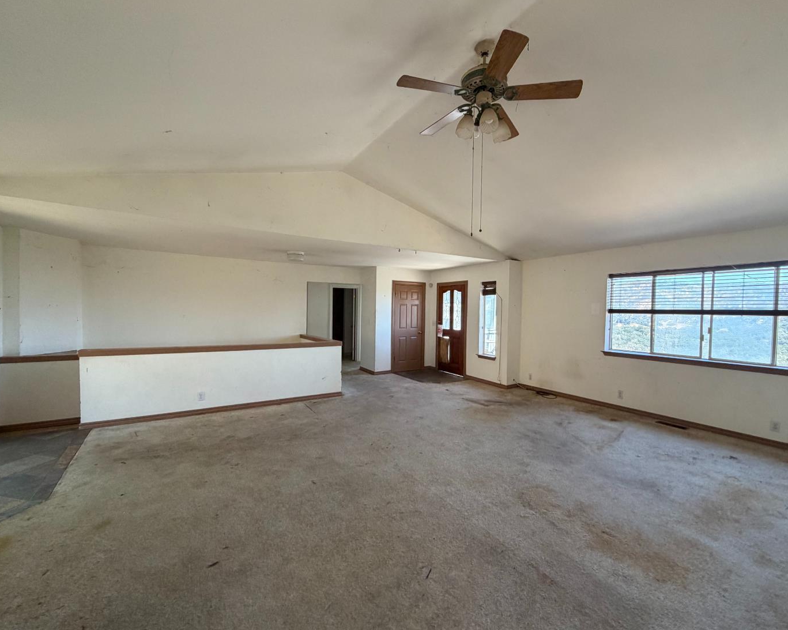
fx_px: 350
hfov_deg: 96.7
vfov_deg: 84.0
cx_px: 417
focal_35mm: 15
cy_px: 318
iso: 250
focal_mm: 2.22
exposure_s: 1/121
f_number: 2.2
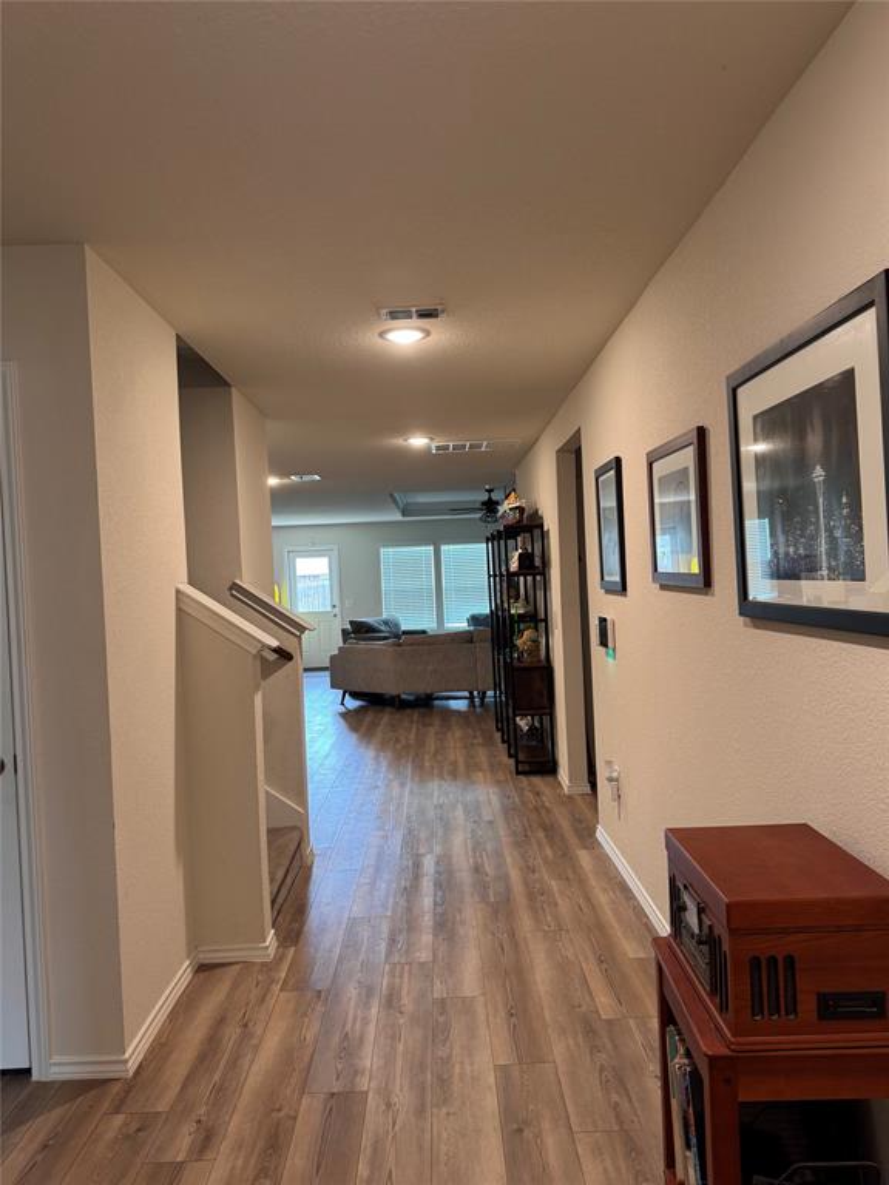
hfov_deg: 56.8
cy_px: 592
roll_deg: +2.7
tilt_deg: -1.2
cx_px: 444
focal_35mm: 24
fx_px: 822
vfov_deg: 71.6
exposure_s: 1/60
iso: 160
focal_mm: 6.76
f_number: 1.78
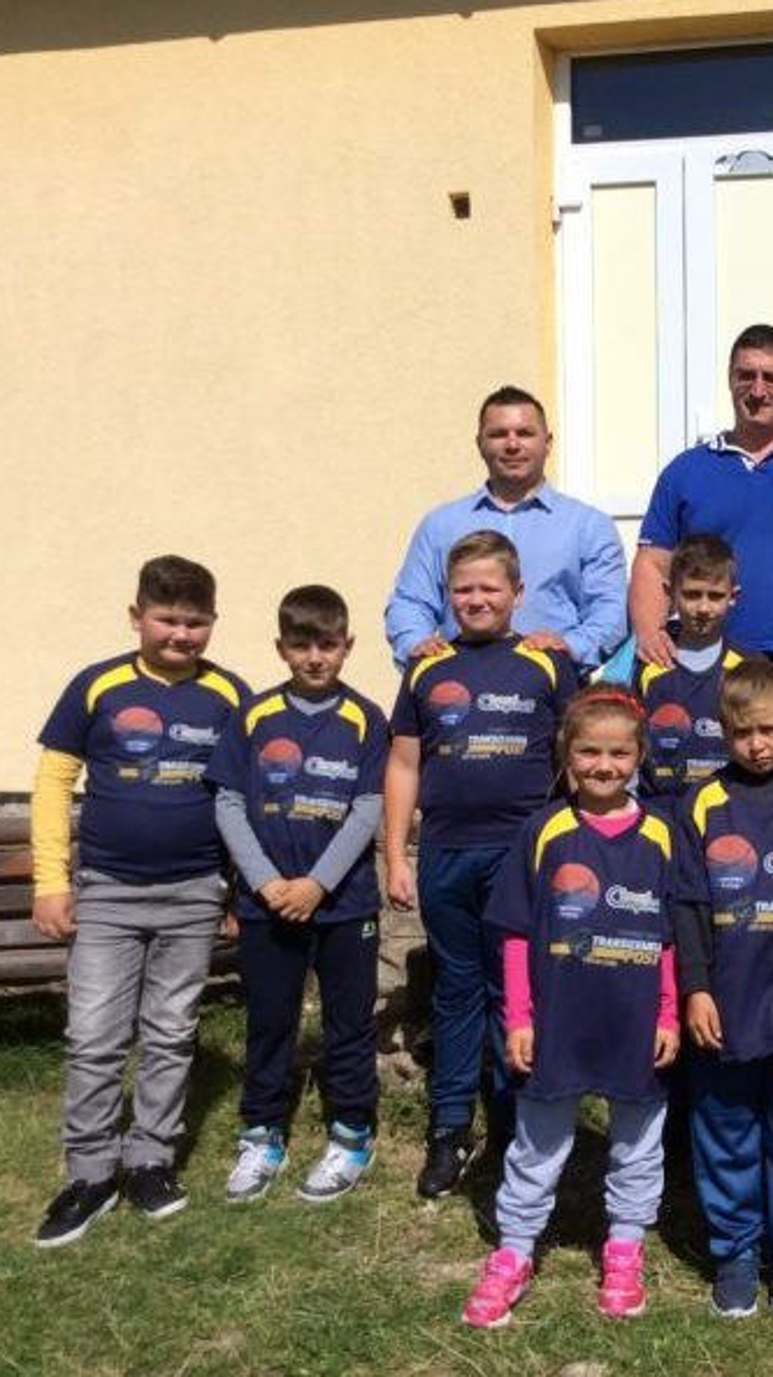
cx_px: 822
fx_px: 1715
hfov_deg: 24.0
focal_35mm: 47
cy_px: 685
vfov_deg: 43.7
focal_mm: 3.3
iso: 32
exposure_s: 1/2488
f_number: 2.4
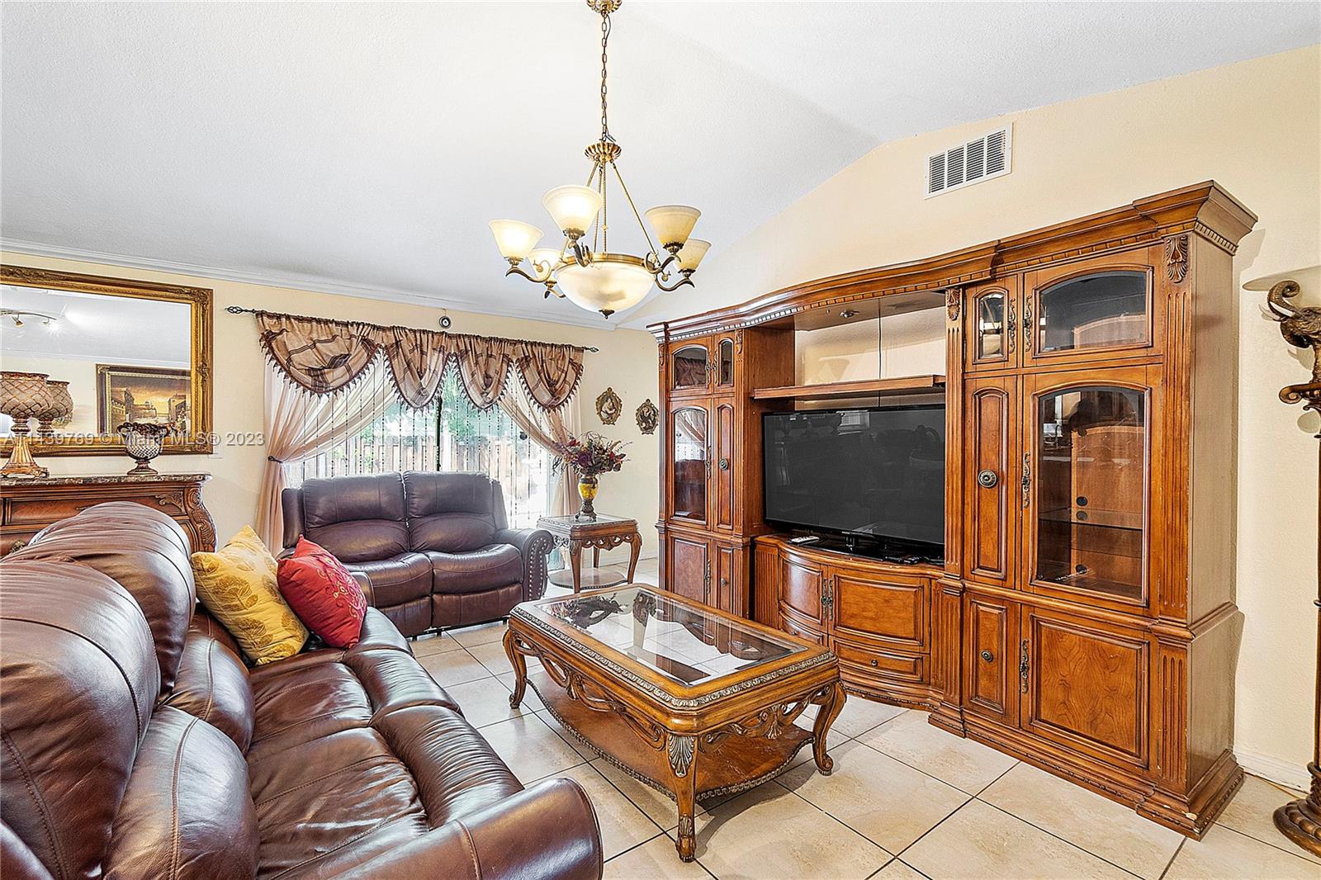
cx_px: 660
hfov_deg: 100.4
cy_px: 440
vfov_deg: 77.3
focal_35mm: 15
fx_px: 550
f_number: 9
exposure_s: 1/4
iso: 250
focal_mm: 10
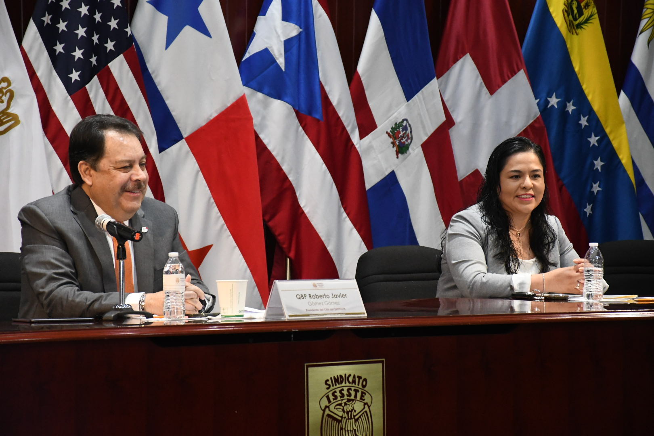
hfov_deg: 13.1
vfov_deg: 8.7
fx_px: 2852
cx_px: 327
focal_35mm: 157
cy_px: 218
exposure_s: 1/125
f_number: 6.3
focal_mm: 105
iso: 4000
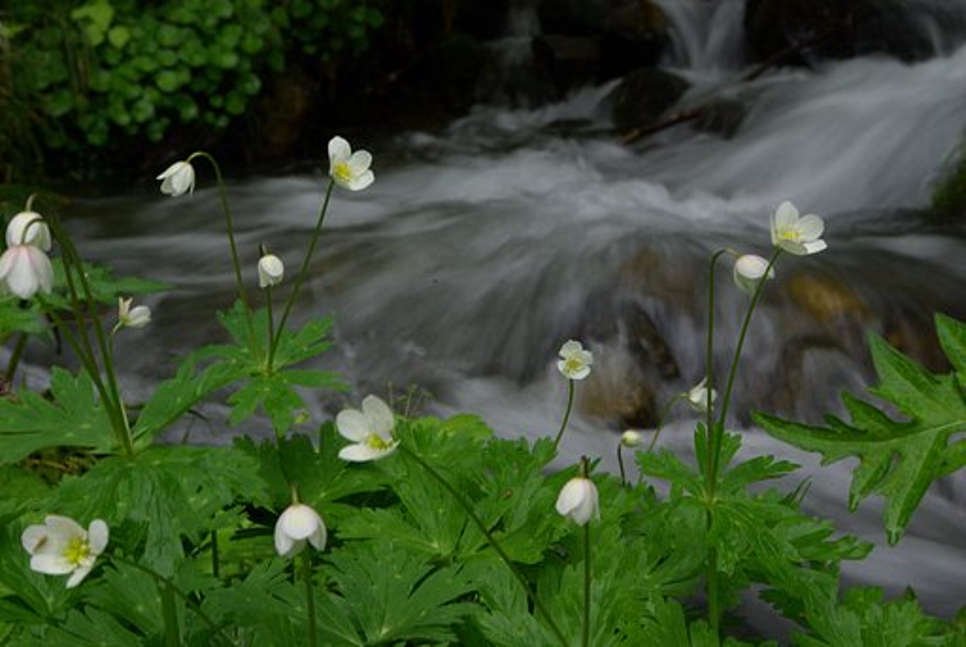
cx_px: 483
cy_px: 324
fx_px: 2217
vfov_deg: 16.6
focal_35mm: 82
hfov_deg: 24.6
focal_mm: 55
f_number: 25
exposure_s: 1/15
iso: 400
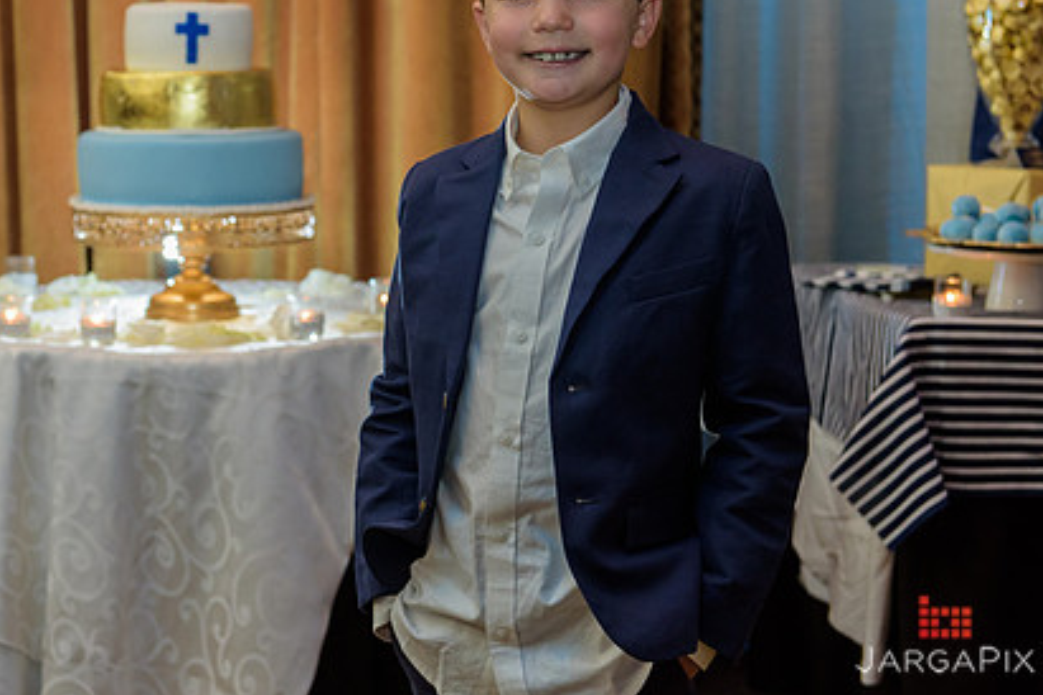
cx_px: 308
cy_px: 246
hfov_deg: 25.2
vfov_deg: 17.0
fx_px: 2318
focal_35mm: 80
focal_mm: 52
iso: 1600
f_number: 3.2
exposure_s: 1/125
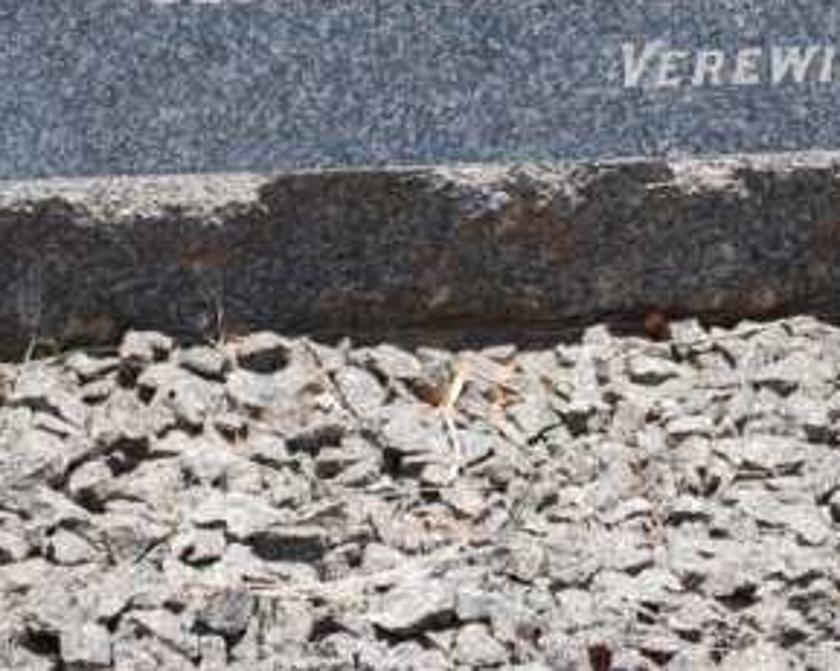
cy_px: -318
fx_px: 6826
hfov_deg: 7.0
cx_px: 831
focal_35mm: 275
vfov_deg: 5.6
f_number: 7.1
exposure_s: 1/200
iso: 100
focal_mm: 55
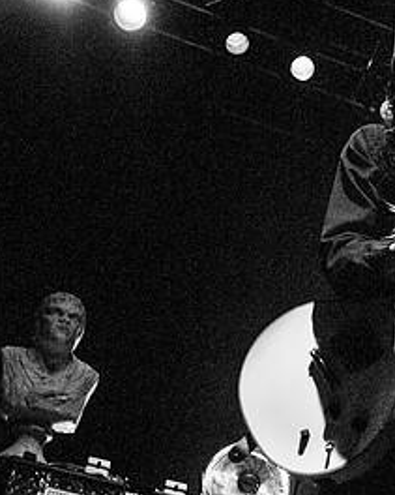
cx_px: 403
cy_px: 268
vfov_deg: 27.9
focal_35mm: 68
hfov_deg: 21.6
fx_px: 994
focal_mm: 20
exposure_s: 1/100
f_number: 2.8
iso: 1250
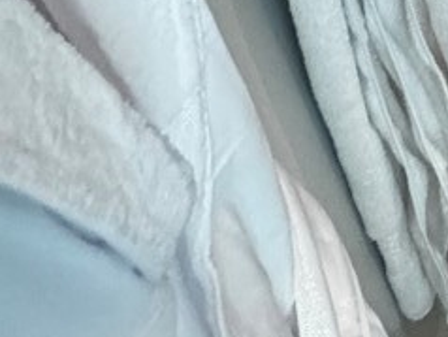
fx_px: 1218
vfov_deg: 9.8
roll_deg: +3.7
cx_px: 1039
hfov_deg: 14.6
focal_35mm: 94
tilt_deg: -21.6
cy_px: -794
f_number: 2.2
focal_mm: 2.22
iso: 200
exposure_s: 1/60
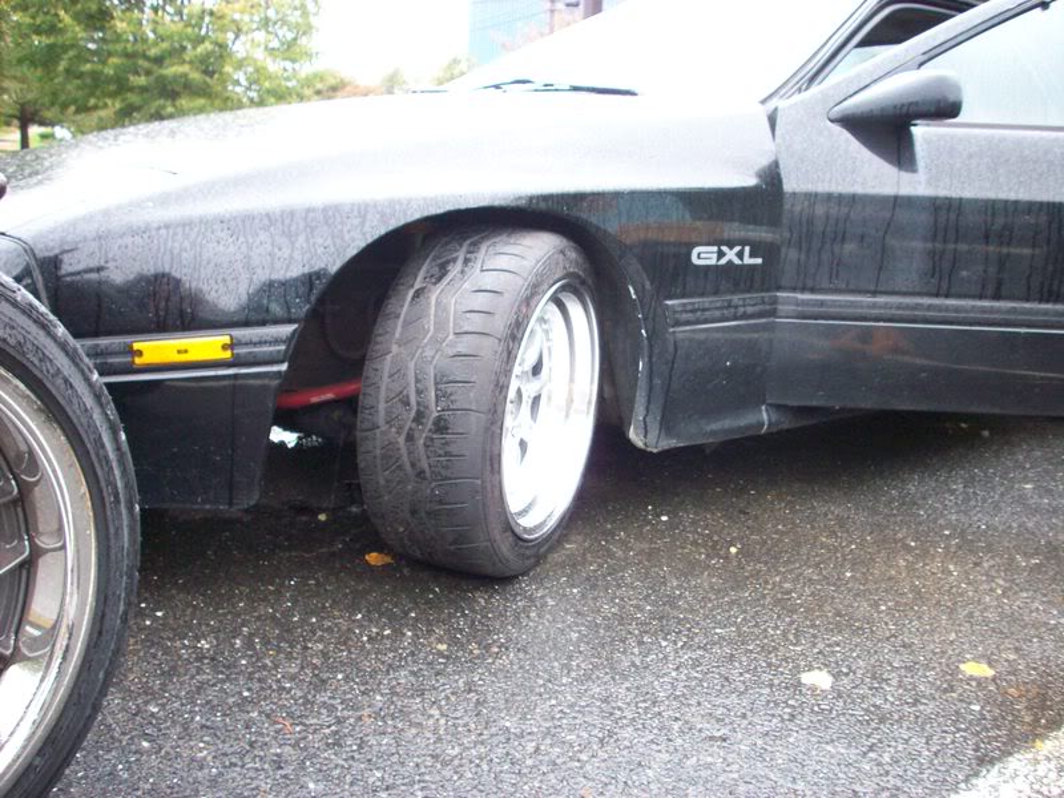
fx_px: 1137
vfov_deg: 38.7
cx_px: 532
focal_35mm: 37
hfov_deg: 50.1
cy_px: 399
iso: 160
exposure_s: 1/31
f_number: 2.8
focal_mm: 6.2
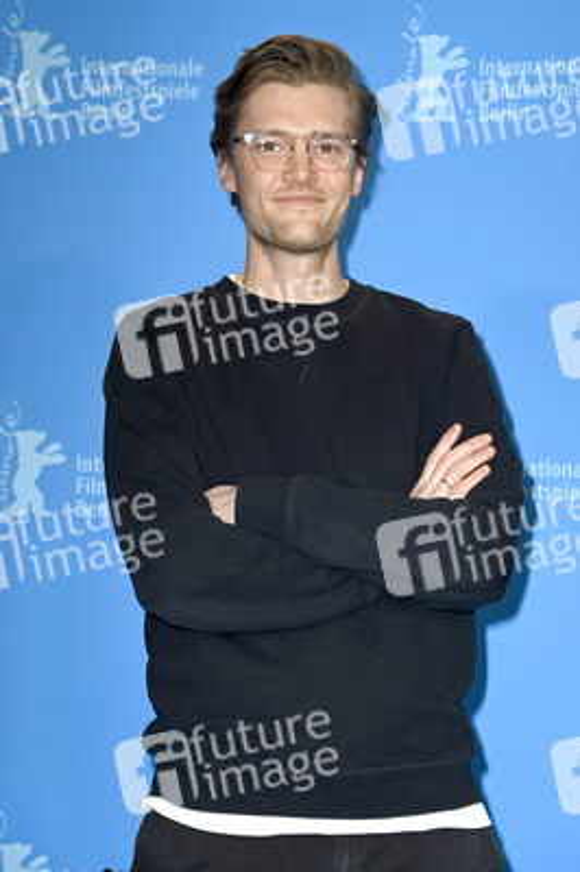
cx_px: 290
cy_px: 436
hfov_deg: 13.7
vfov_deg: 20.4
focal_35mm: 100
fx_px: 2421
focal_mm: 100
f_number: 5.6
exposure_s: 1/250
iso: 800
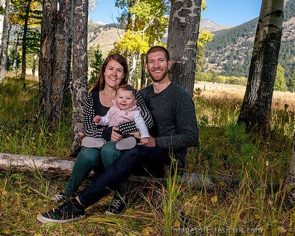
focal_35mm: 40
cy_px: 119
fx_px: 349
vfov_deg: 37.3
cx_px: 125
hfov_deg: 45.6
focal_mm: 35
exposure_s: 1/640
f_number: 4.5
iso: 160
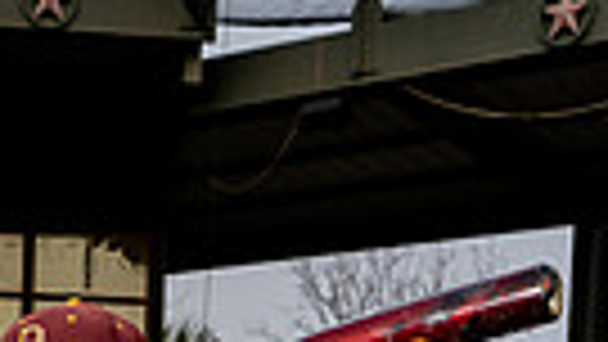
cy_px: 968
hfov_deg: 17.5
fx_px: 1967
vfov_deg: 8.6
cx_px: 144
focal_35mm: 122
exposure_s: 1/250
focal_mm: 35
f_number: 5.6
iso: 250
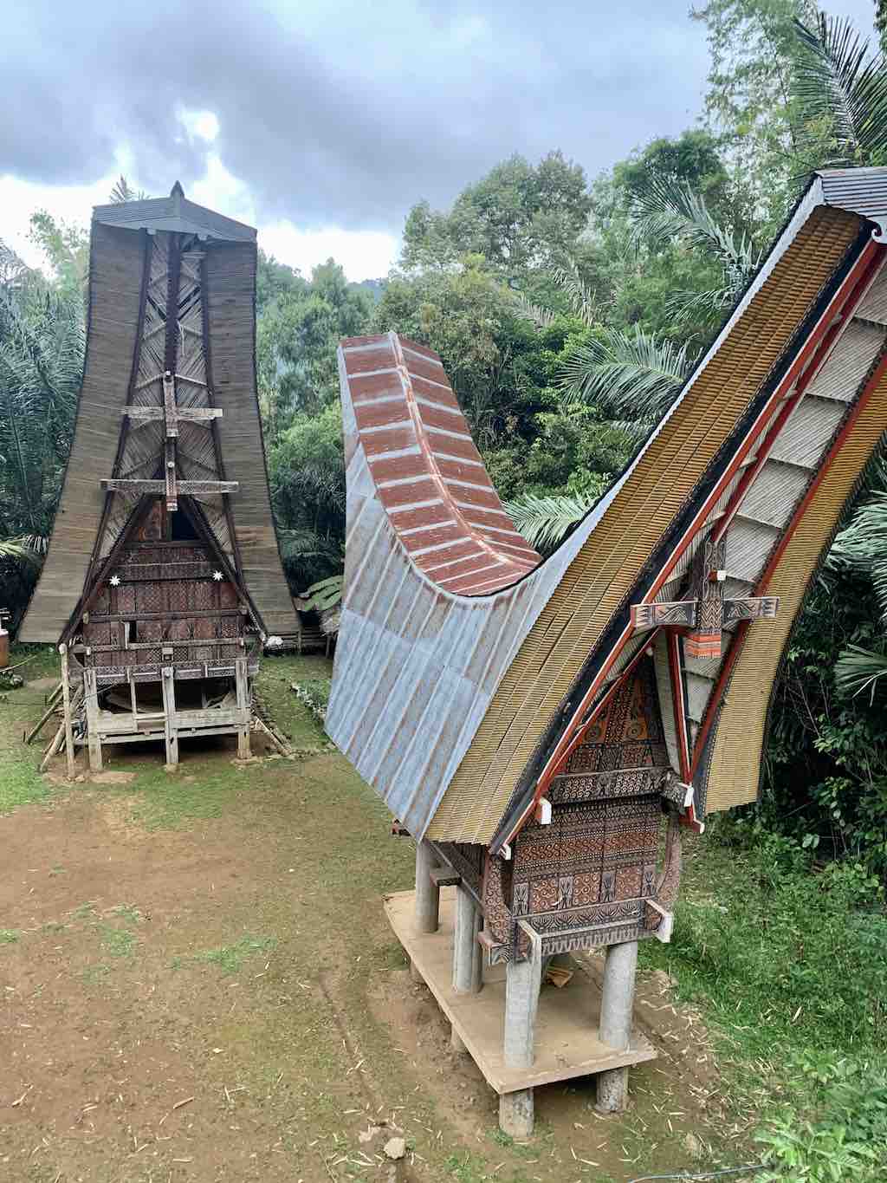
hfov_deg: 53.1
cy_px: 592
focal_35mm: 26
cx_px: 444
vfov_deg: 67.3
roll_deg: -2.8
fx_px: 888
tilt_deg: -9.6
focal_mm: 4.25
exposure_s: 1/60
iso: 200
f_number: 1.8
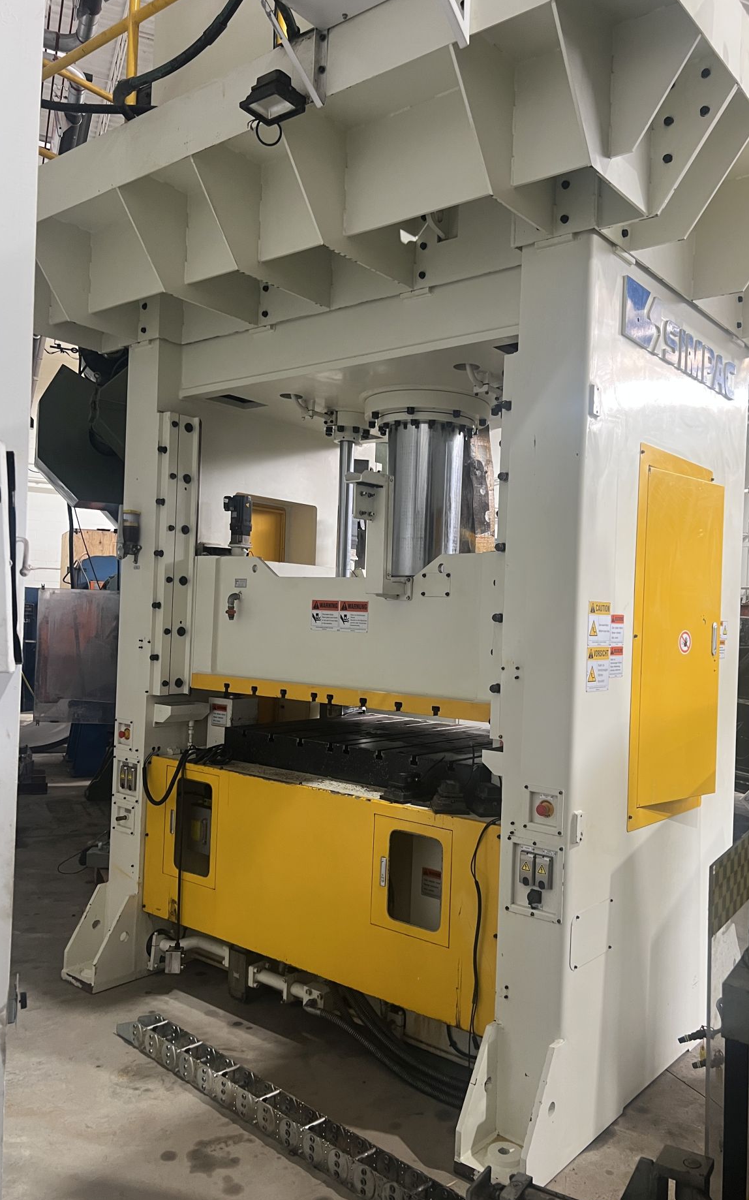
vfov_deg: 66.5
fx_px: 915
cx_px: 429
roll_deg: -1.8
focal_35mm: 28
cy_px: 605
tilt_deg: +2.8
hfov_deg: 44.4
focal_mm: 5.7
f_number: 1.5
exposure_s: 1/68
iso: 125
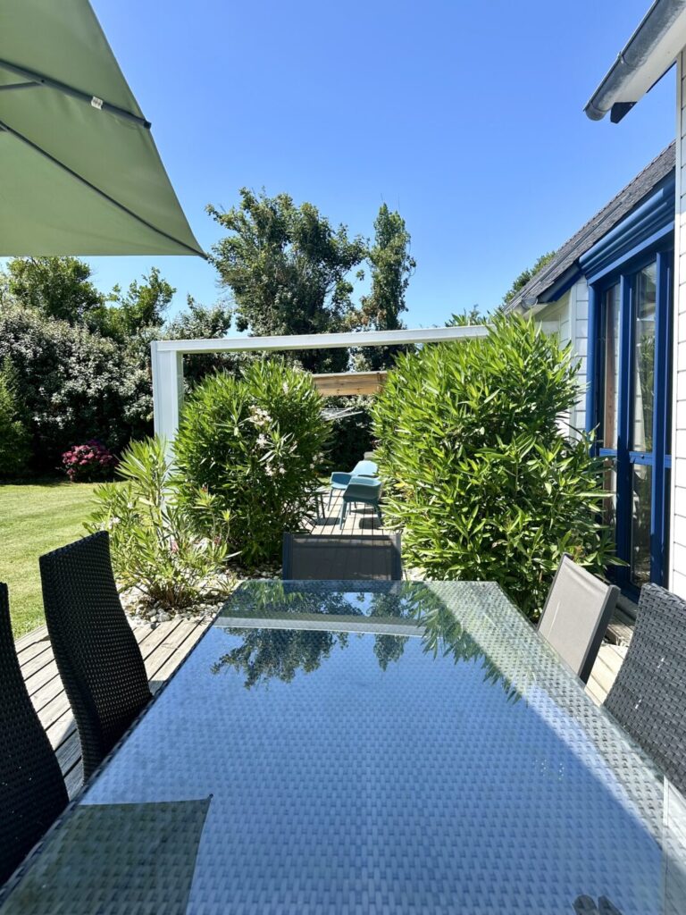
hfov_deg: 56.8
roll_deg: +0.2
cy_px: 458
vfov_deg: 71.6
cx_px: 343
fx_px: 634
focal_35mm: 24
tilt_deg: -2.6
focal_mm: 6.86
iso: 80
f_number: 1.78
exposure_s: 1/2591
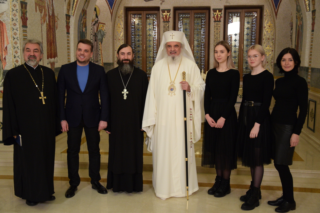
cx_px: 160
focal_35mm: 42
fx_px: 373
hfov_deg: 46.4
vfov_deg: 31.9
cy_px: 106
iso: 1800
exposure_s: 1/60
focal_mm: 28
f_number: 4
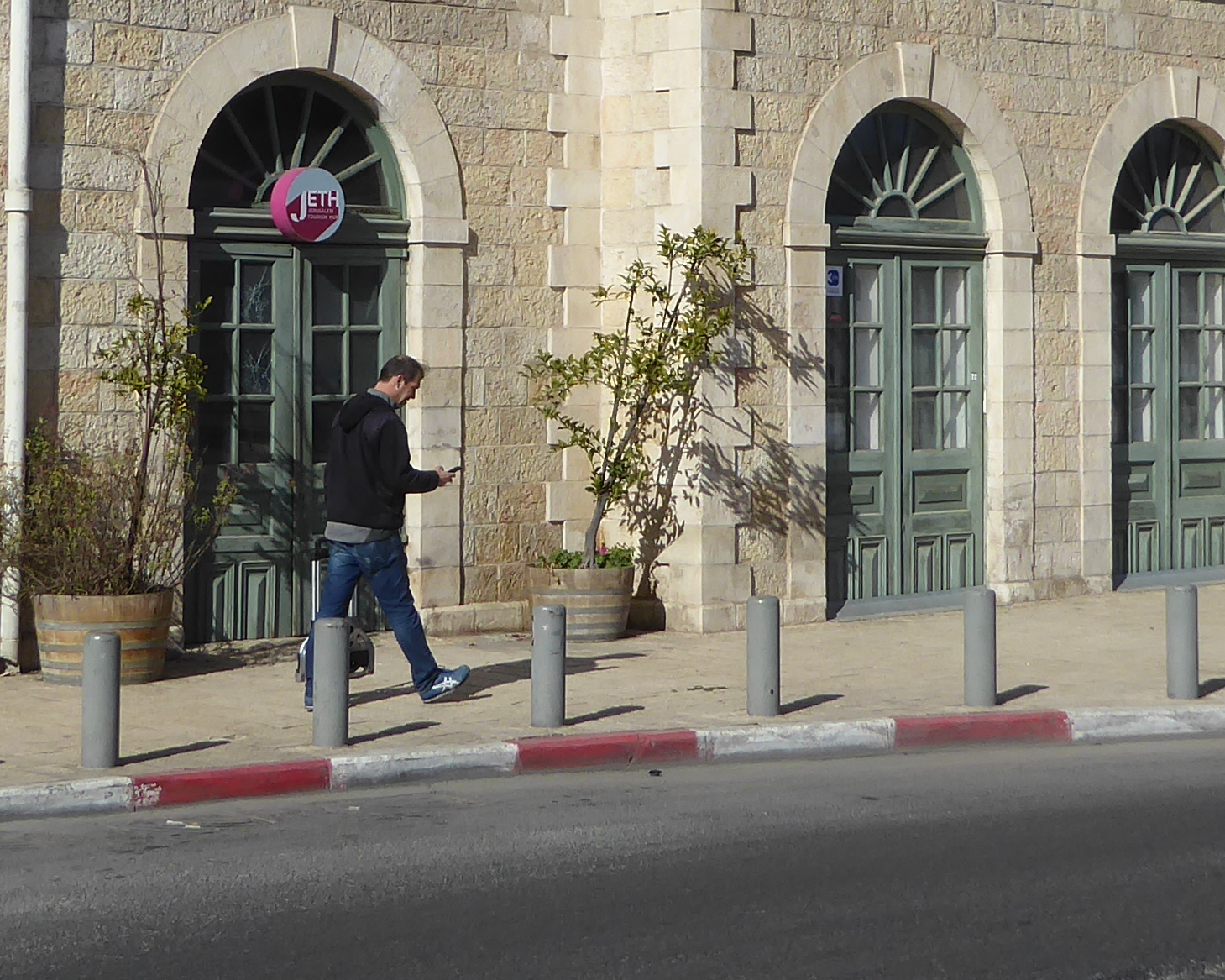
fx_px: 3299
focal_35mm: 91
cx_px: 579
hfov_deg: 21.0
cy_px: 120
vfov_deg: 16.7
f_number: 3.6
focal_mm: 5.8
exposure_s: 1/1600
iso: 80
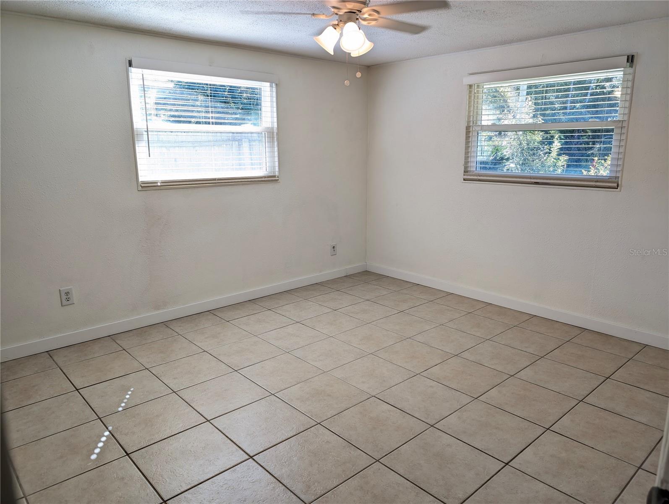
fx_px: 464
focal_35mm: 24
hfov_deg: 71.5
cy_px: 252
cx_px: 334
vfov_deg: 56.9
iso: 62
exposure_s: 1/90
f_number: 1.68
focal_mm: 6.9
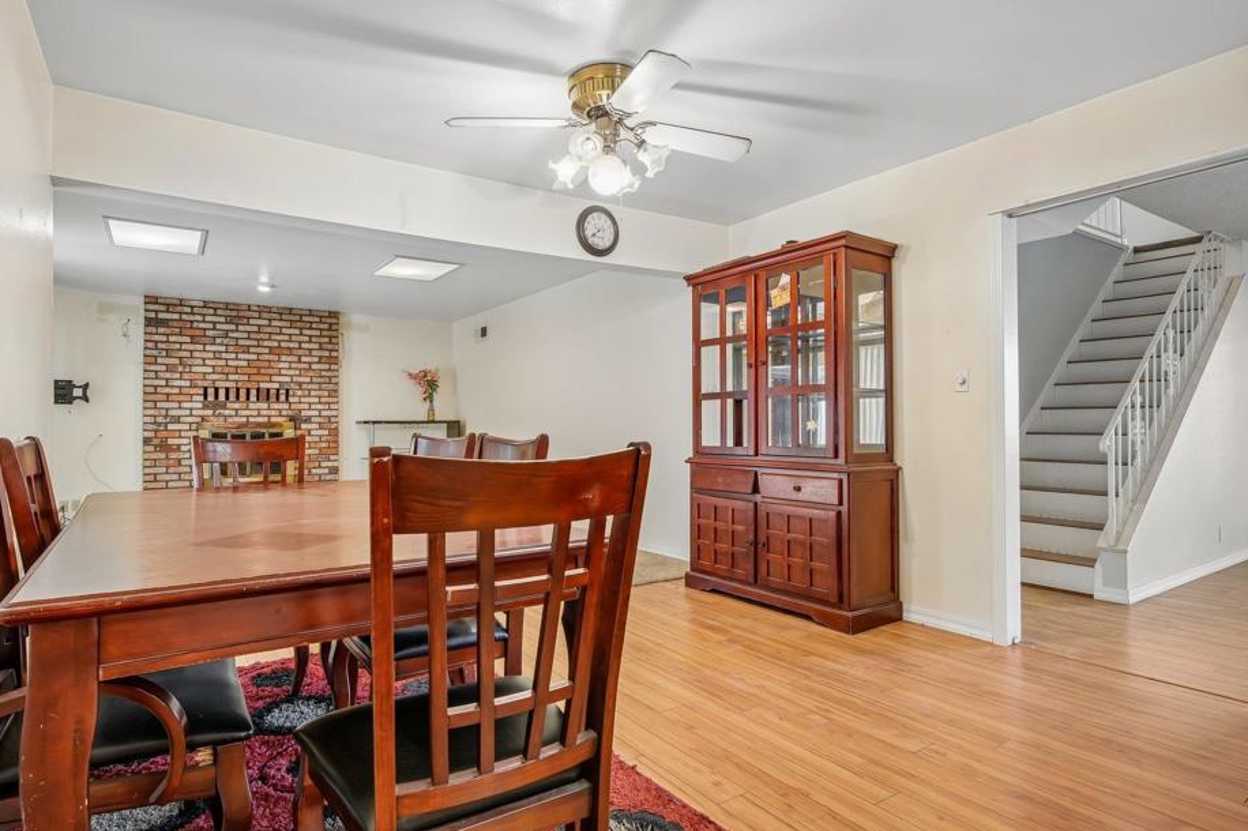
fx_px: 658
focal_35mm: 19
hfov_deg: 86.9
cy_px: 443
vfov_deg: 64.5
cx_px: 593
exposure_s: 1/6
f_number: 8
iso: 400
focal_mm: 17
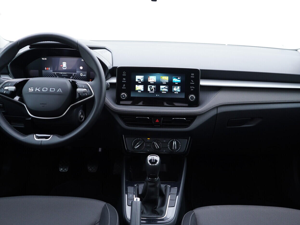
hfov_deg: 46.8
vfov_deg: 36.0
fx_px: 347
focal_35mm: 40
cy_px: 115
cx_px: 154
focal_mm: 24
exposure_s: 1/40
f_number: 2.8
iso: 200
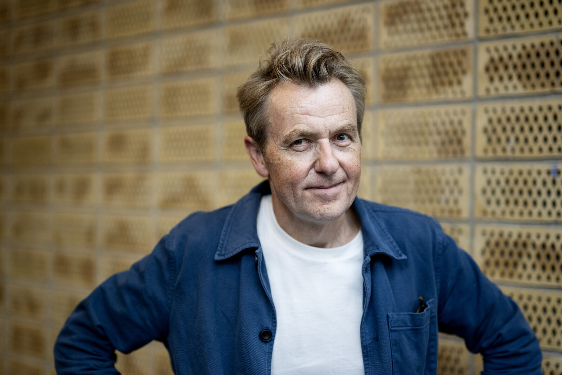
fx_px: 781
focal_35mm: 50
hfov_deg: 39.6
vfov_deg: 27.0
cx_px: 281
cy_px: 188
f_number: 1.2
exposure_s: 1/1250
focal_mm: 50
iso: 1000
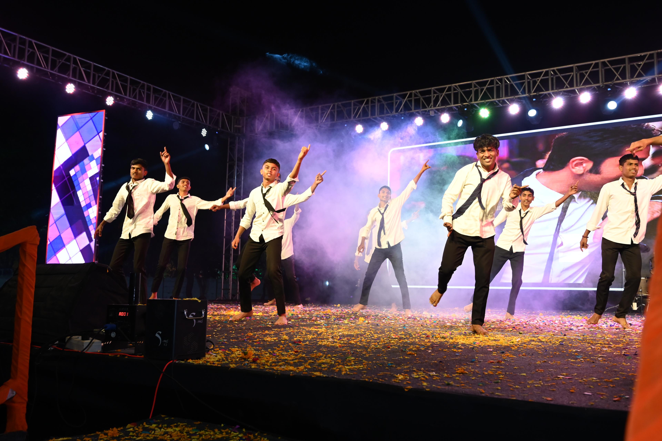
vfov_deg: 41.1
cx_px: 331
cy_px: 220
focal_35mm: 32
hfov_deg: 58.8
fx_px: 588
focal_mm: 32
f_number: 5.6
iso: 1600
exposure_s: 1/160
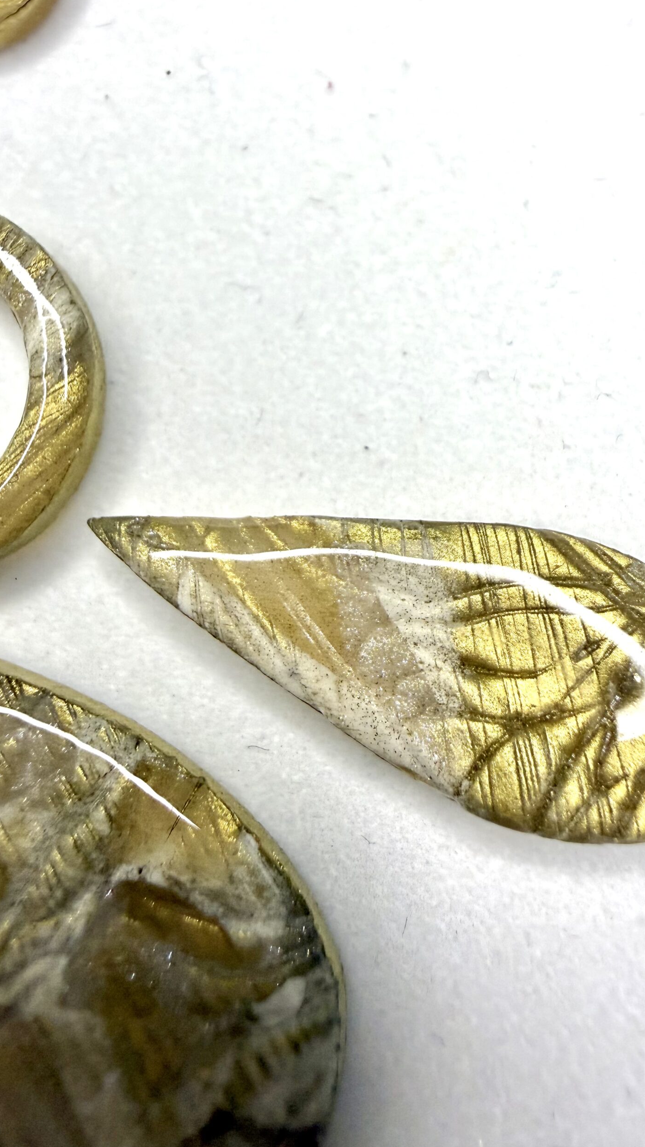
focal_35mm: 27
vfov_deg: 69.8
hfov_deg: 42.8
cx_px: 376
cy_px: 557
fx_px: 821
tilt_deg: -78.0
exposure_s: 1/120
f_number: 2.2
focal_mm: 2.22
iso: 125
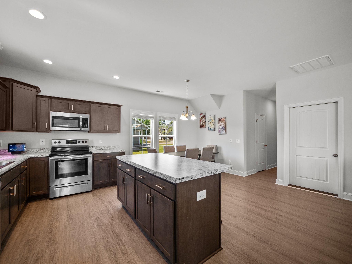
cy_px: 132
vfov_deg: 85.7
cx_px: 176
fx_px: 142
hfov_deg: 102.1
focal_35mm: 14
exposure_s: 1/50
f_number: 4
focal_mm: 7
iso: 400
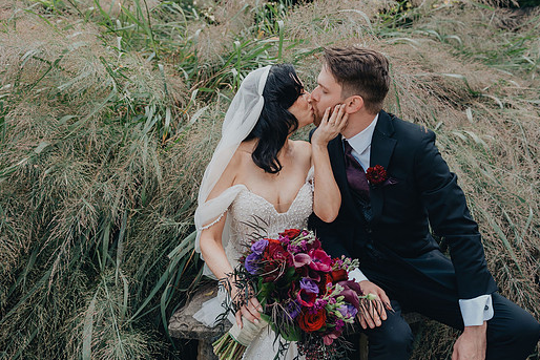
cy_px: 166
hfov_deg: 54.4
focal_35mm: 35
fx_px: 525
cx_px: 281
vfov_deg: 37.9
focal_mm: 31
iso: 400
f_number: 4
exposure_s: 1/320
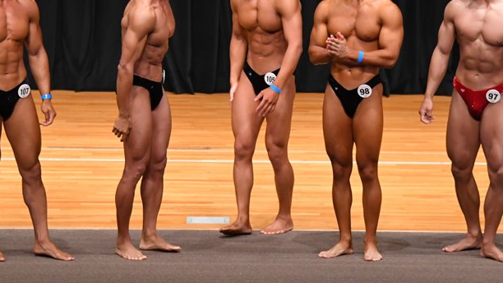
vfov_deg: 4.5
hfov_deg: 8.1
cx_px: 263
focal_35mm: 268
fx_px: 3574
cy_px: 112
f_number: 5.6
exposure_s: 1/400
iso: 5000
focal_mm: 135
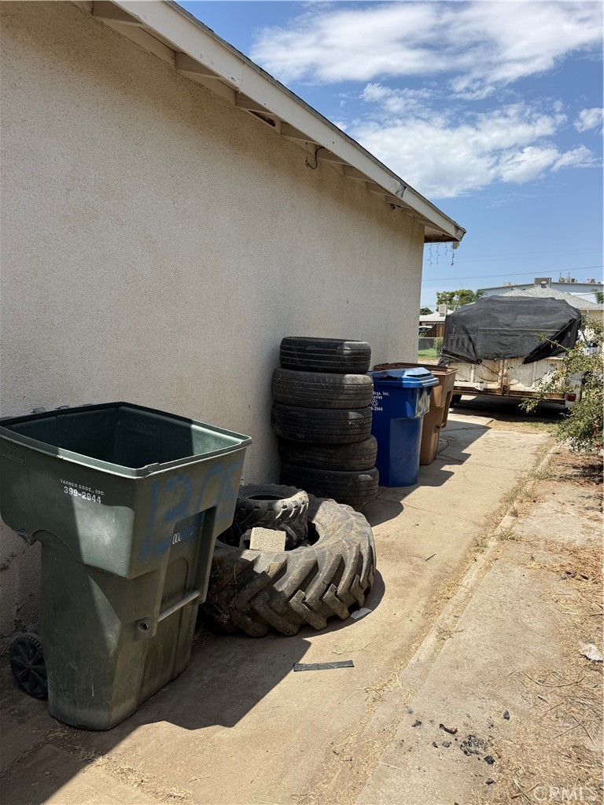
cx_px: 302
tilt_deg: -3.7
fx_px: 558
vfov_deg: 71.6
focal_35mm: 24
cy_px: 402
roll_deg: -2.4
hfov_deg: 56.8
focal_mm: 6.76
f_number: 1.78
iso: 80
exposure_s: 1/4673
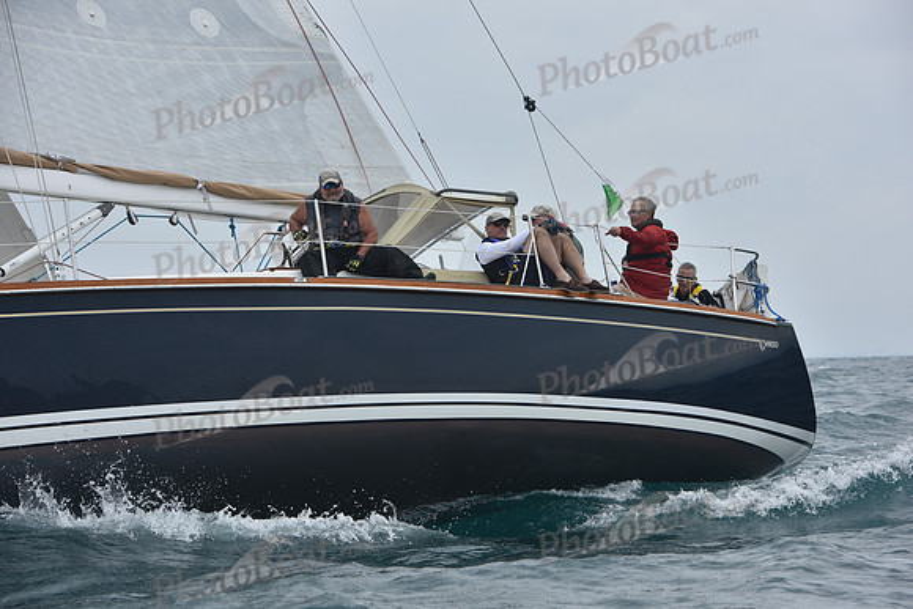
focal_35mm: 125
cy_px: 304
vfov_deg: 11.0
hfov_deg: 16.4
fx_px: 3171
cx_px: 456
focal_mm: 125
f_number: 7.1
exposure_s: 1/800
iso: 250
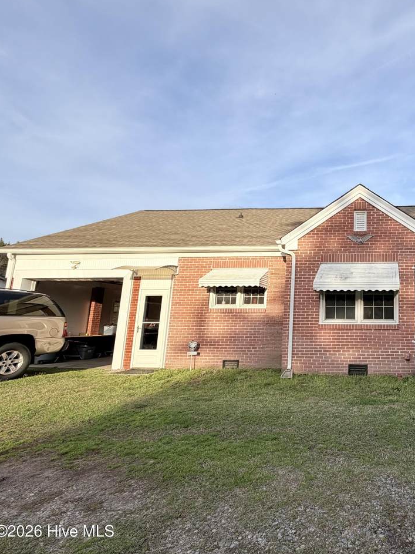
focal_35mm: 19
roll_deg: -0.3
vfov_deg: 84.7
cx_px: 370
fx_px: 304
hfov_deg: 59.1
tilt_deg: +9.3
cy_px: 275
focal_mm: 2.22
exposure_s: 1/770
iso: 40
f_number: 2.2
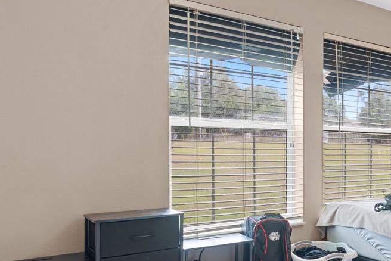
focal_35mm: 39
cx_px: 449
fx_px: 424
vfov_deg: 34.1
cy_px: 158
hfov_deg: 38.8
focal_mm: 16
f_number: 9
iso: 200
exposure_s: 1.3
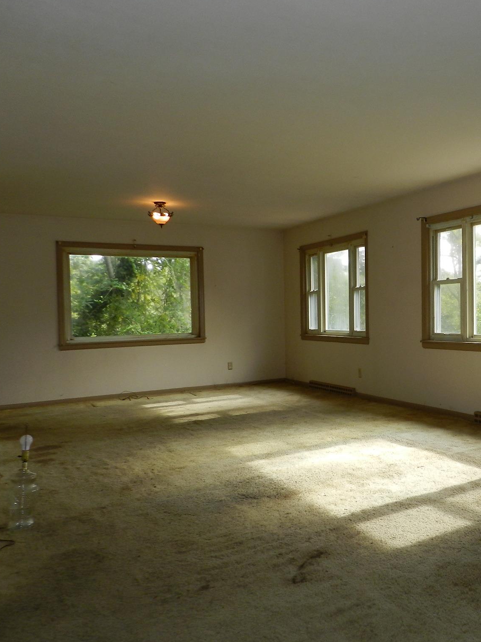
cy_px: 320
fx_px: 574
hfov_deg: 43.3
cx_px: 386
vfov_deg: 58.3
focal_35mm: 31
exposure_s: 1/80
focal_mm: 4
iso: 160
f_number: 3.4
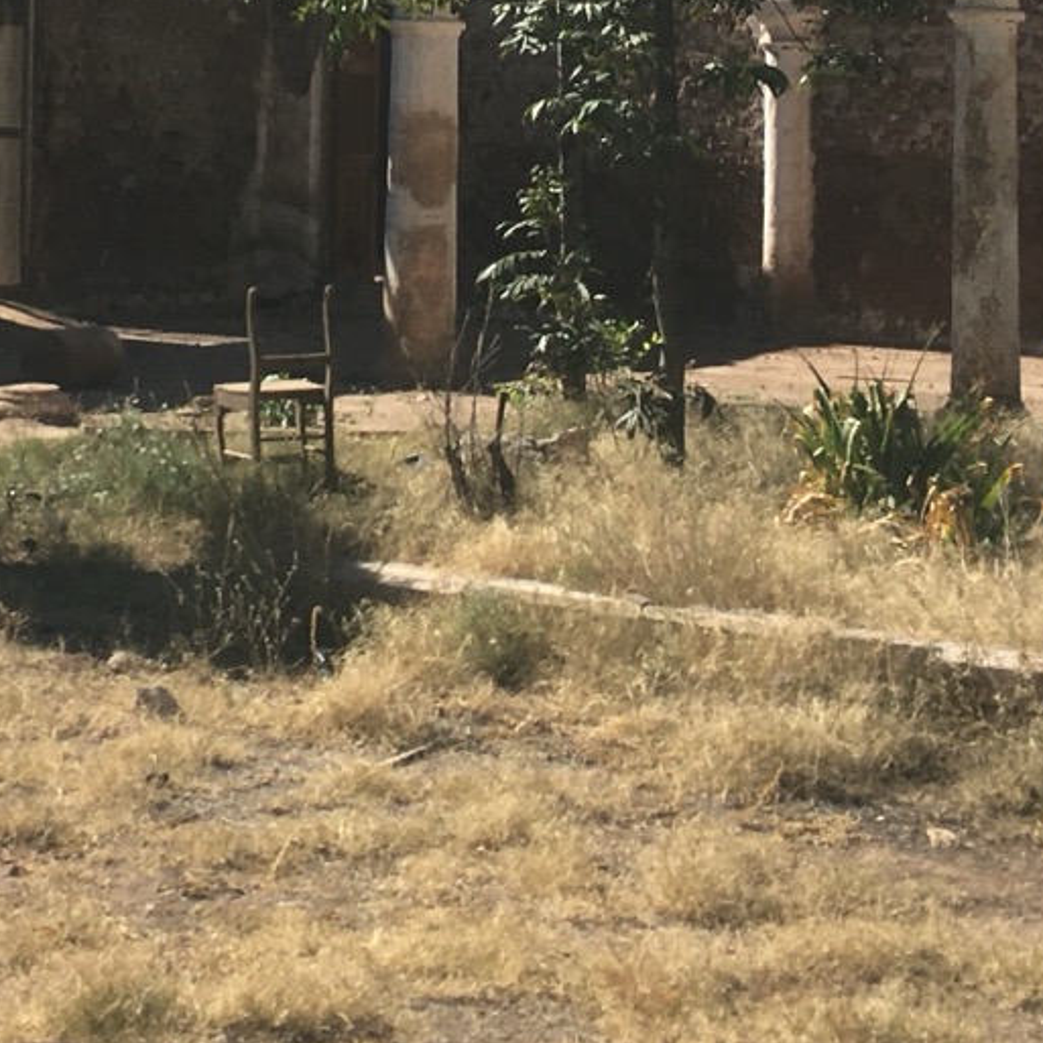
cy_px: -26
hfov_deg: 17.8
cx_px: 65
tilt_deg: +4.2
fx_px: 3273
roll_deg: +0.0
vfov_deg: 17.6
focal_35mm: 96
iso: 25
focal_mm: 4.15
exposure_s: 1/1637
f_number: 2.2
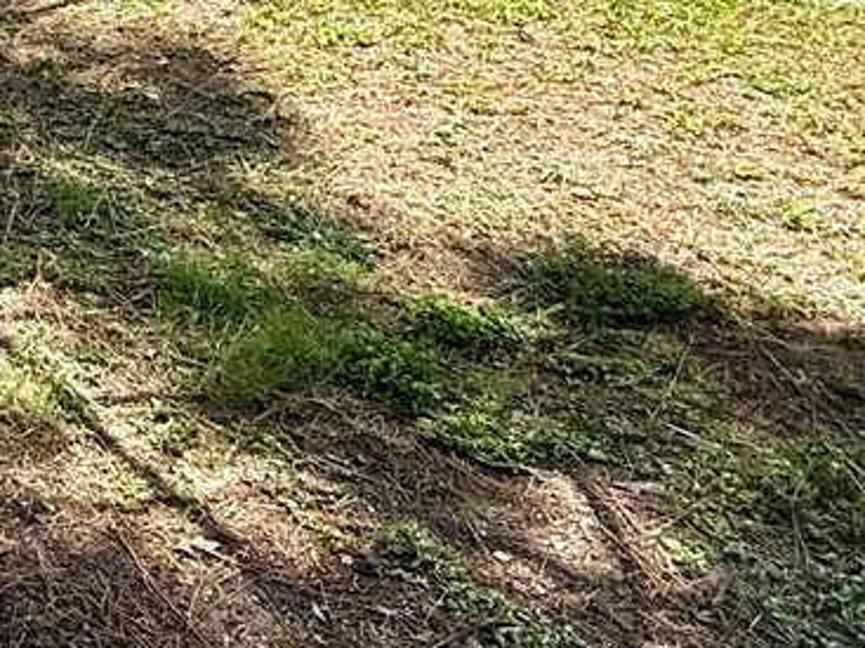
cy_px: -186
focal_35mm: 61
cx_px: -264
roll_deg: -2.0
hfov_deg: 26.7
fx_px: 1524
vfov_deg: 21.7
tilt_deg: -6.4
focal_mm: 2.22
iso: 50
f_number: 2.2
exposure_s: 1/1285
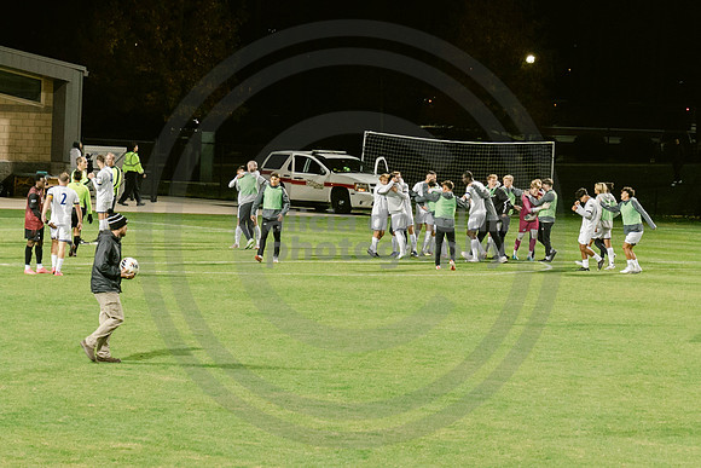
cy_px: 223
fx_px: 3309
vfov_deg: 8.1
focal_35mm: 170
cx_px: 468
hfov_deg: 12.1
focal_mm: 70
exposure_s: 1/160
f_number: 4
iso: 2000
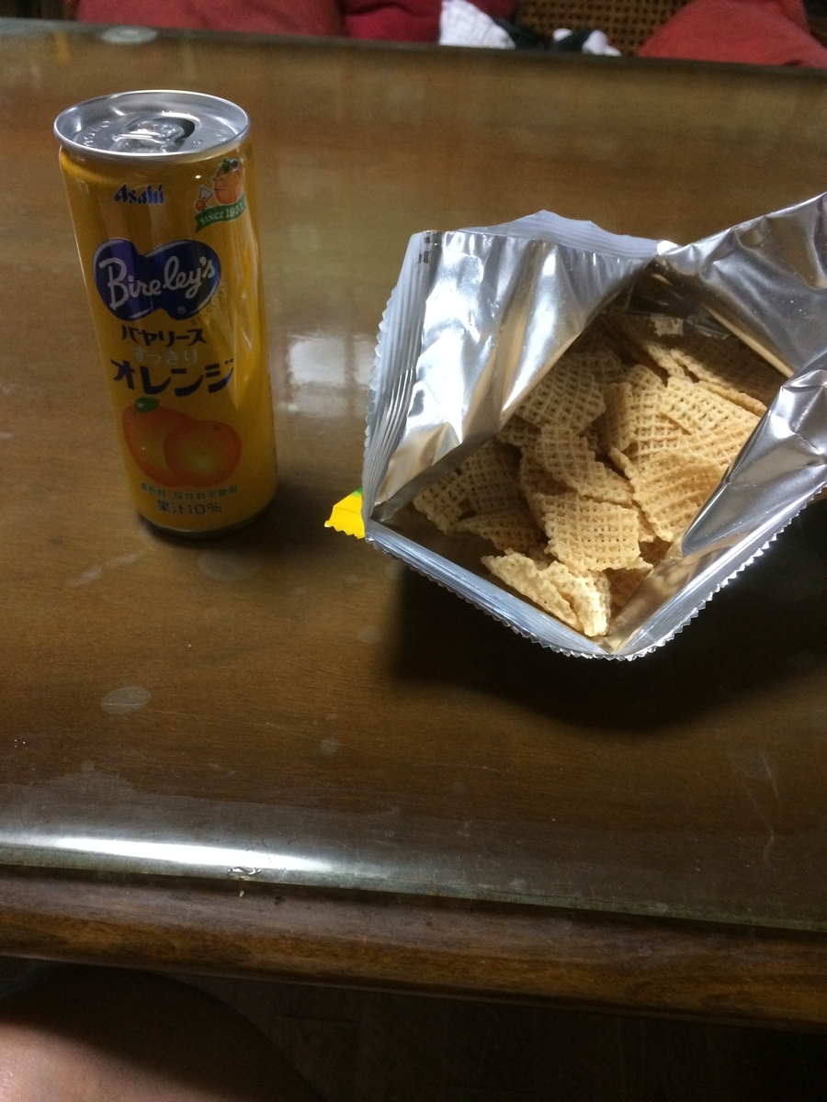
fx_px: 924
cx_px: 414
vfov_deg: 61.7
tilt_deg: -42.6
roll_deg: -0.4
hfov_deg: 48.2
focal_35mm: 29
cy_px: 551
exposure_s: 1/30
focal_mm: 4.15
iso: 250
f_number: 2.2
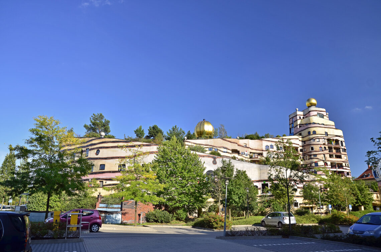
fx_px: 269
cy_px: 126
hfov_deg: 70.5
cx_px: 190
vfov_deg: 50.2
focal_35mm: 26
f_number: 5.6
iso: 100
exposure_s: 1/125
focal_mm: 17
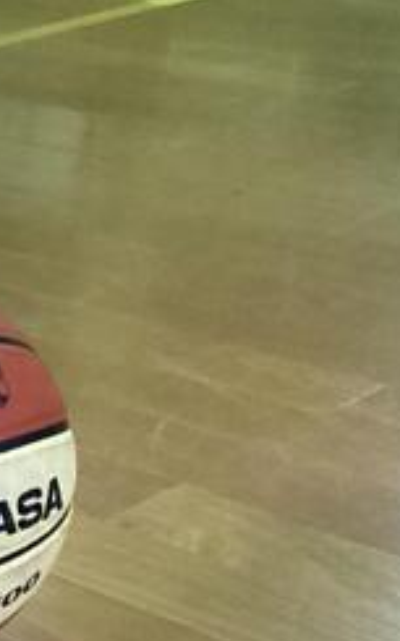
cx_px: -424
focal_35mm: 94
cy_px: 676
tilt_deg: -31.0
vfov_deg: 21.2
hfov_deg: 12.2
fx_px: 1641
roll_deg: +5.6
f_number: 2.4
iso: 640
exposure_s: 1/30
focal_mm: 3.3
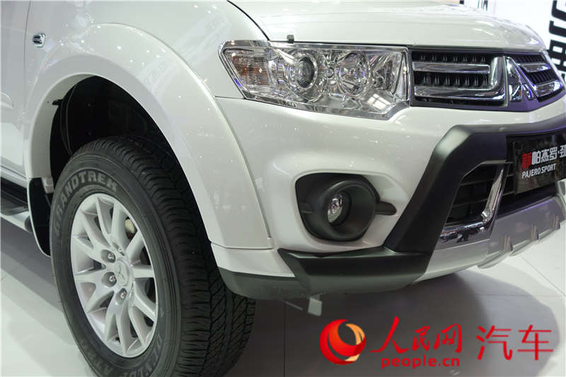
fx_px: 613
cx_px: 283
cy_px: 188
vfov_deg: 34.2
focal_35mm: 39
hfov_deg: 49.6
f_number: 2.8
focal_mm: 14.4
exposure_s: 1/60
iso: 125
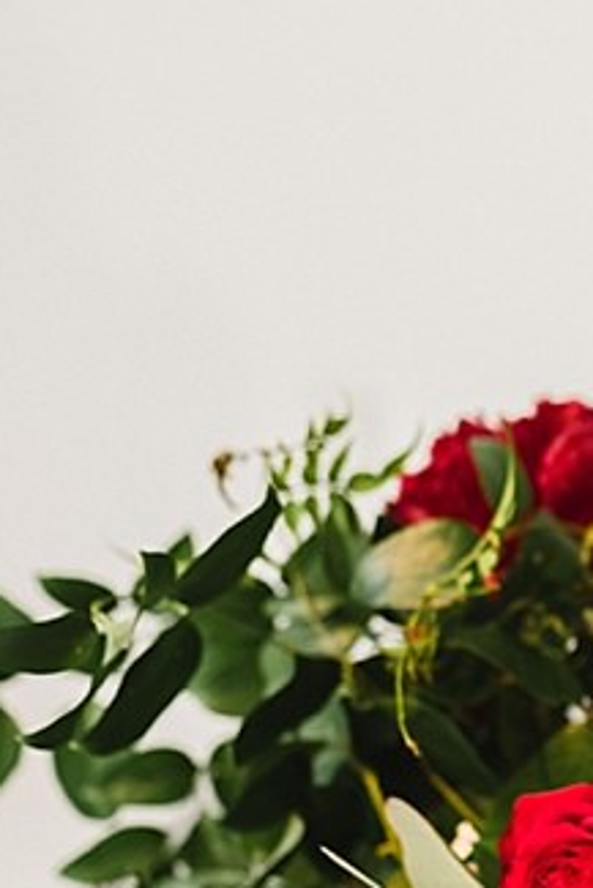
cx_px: 874
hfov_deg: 10.9
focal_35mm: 121
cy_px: 649
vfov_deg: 16.8
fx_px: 2986
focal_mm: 35
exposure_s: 1/125
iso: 200
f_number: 2.2
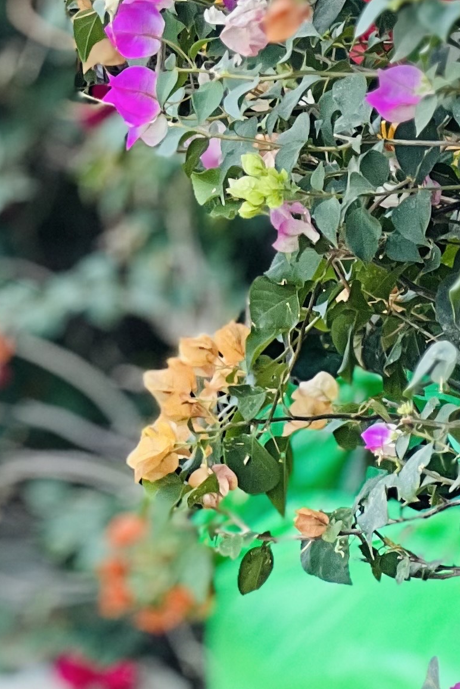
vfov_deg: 7.2
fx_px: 5344
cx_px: -380
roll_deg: -0.8
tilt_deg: -0.6
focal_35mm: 279
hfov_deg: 4.9
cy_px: -510
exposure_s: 1/121
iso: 125
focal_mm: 9
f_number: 2.8
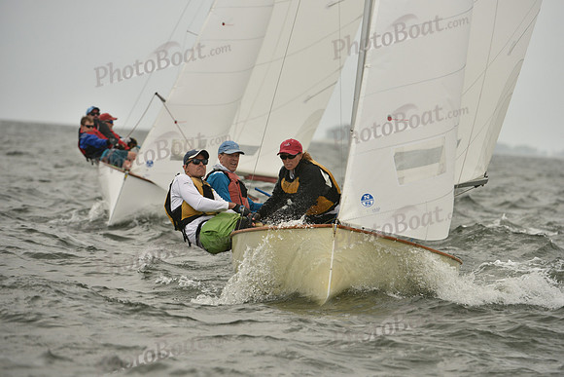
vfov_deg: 4.2
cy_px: 188
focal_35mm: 330
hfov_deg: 6.2
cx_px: 282
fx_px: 5171
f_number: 6.3
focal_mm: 330
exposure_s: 1/1250
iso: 320
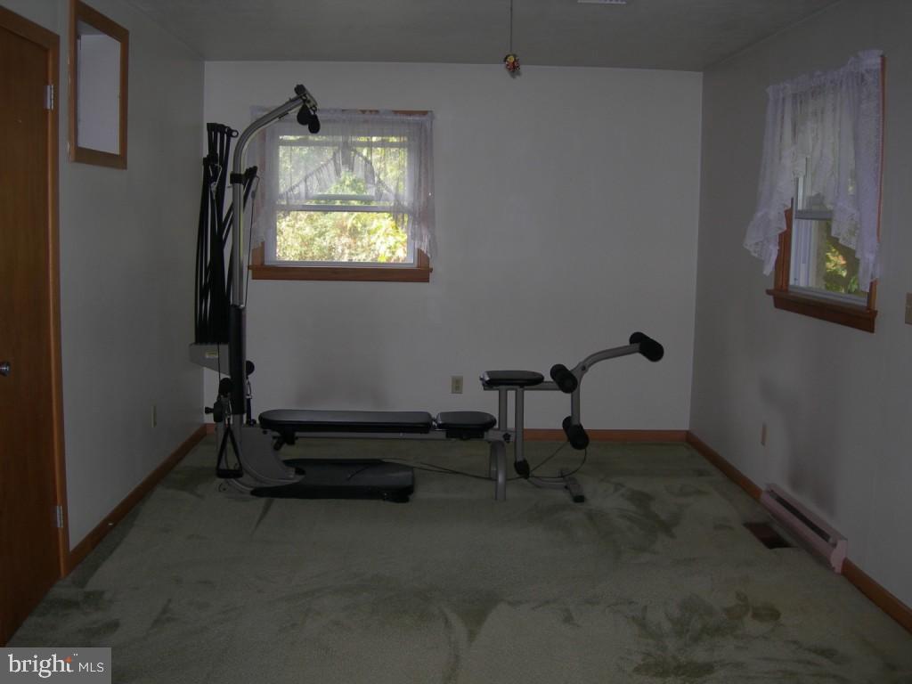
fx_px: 1001
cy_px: 342
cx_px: 456
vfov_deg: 37.7
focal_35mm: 38
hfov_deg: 49.0
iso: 63
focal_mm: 7.8
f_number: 2.8
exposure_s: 1/60.1
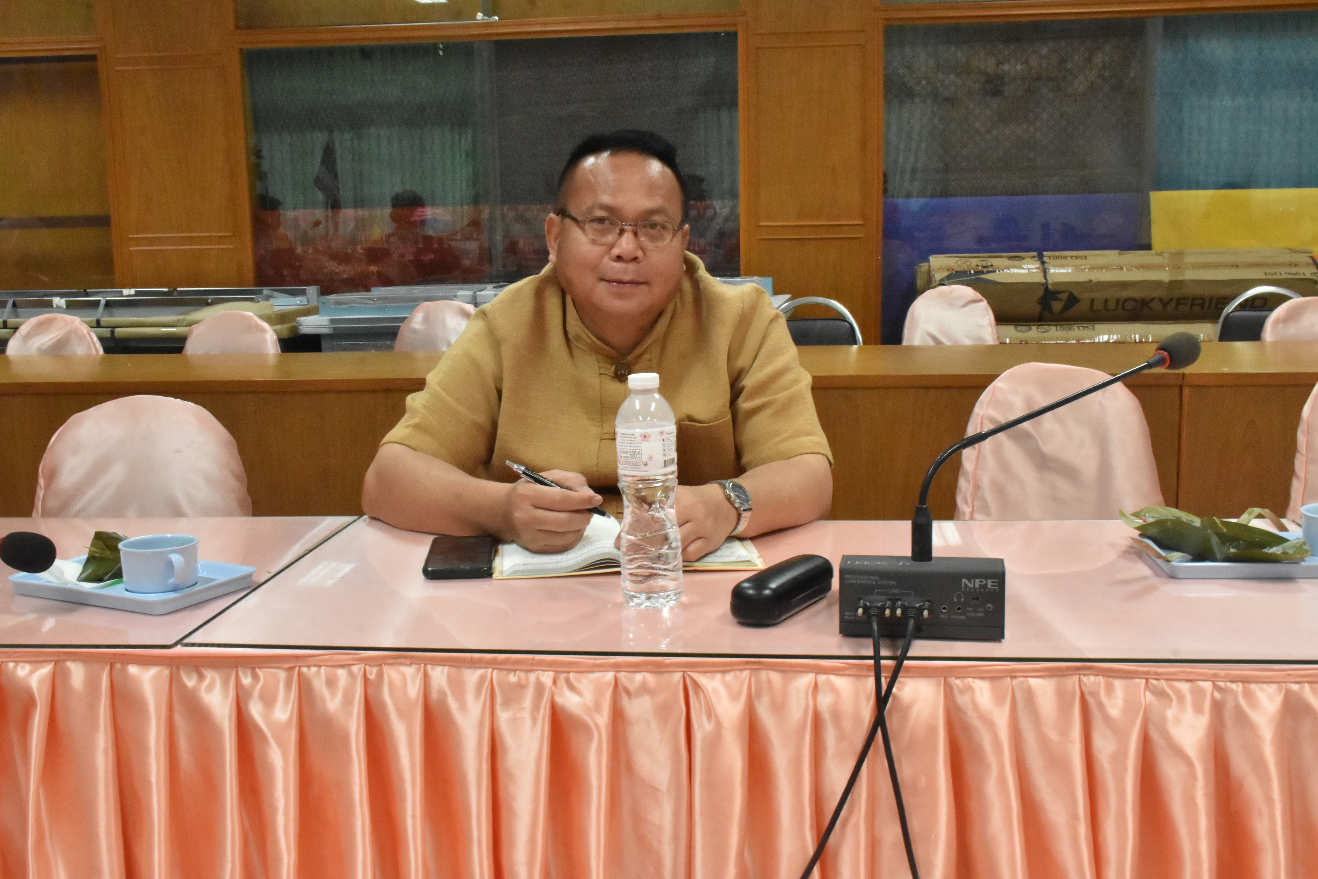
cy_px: 440
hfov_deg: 49.6
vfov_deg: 34.2
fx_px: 1428
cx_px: 659
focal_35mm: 39
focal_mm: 26
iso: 3200
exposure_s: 1/25
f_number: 20
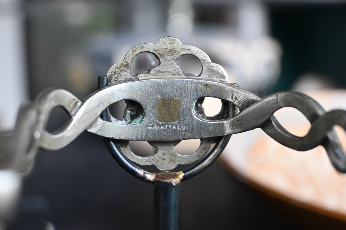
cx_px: 173
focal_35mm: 68
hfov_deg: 29.9
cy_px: 115
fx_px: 649
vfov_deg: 20.2
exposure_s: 1/125
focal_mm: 45
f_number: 6
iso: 2800
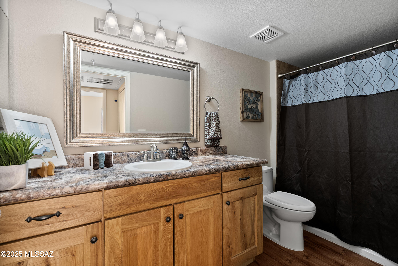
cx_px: 199
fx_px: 177
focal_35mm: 16
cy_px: 133
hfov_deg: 96.7
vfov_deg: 73.8
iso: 200
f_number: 8
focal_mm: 16
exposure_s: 3.2
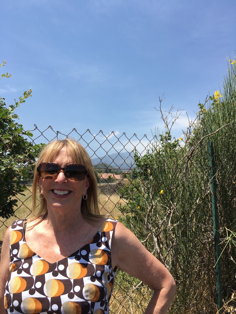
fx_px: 264
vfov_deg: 61.7
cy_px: 157
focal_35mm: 29
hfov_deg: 48.2
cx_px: 118
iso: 25
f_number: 2.2
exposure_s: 1/1026
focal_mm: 4.15
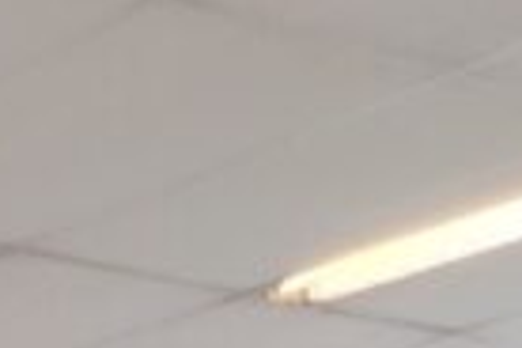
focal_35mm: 185
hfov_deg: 10.7
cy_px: 1770
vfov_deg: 5.5
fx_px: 2682
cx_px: -291
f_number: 1.75
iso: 331
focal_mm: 5.25
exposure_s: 1/50
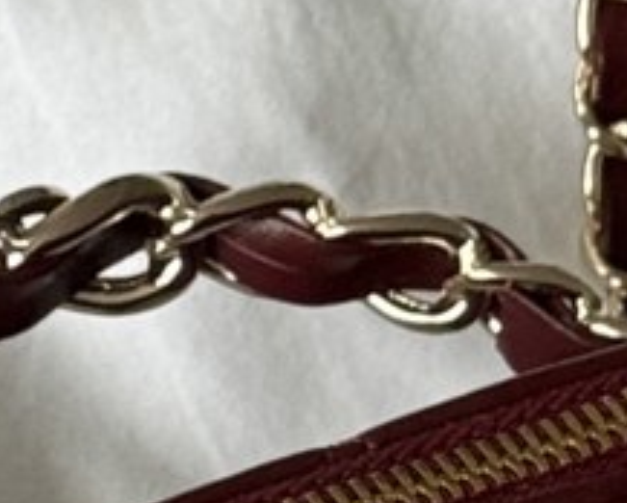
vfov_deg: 3.6
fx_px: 8005
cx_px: -136
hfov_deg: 4.5
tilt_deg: -56.0
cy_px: 702
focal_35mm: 431
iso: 125
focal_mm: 6.76
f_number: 1.78
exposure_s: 1/60
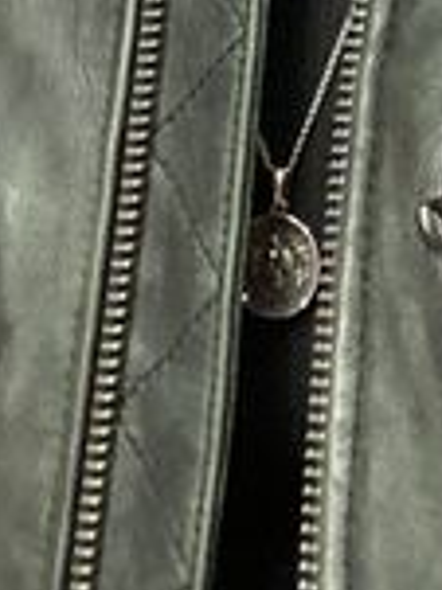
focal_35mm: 127
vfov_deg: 13.5
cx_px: 352
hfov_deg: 11.6
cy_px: -567
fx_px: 2165
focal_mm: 2.71
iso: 400
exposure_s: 1/40
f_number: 2.2
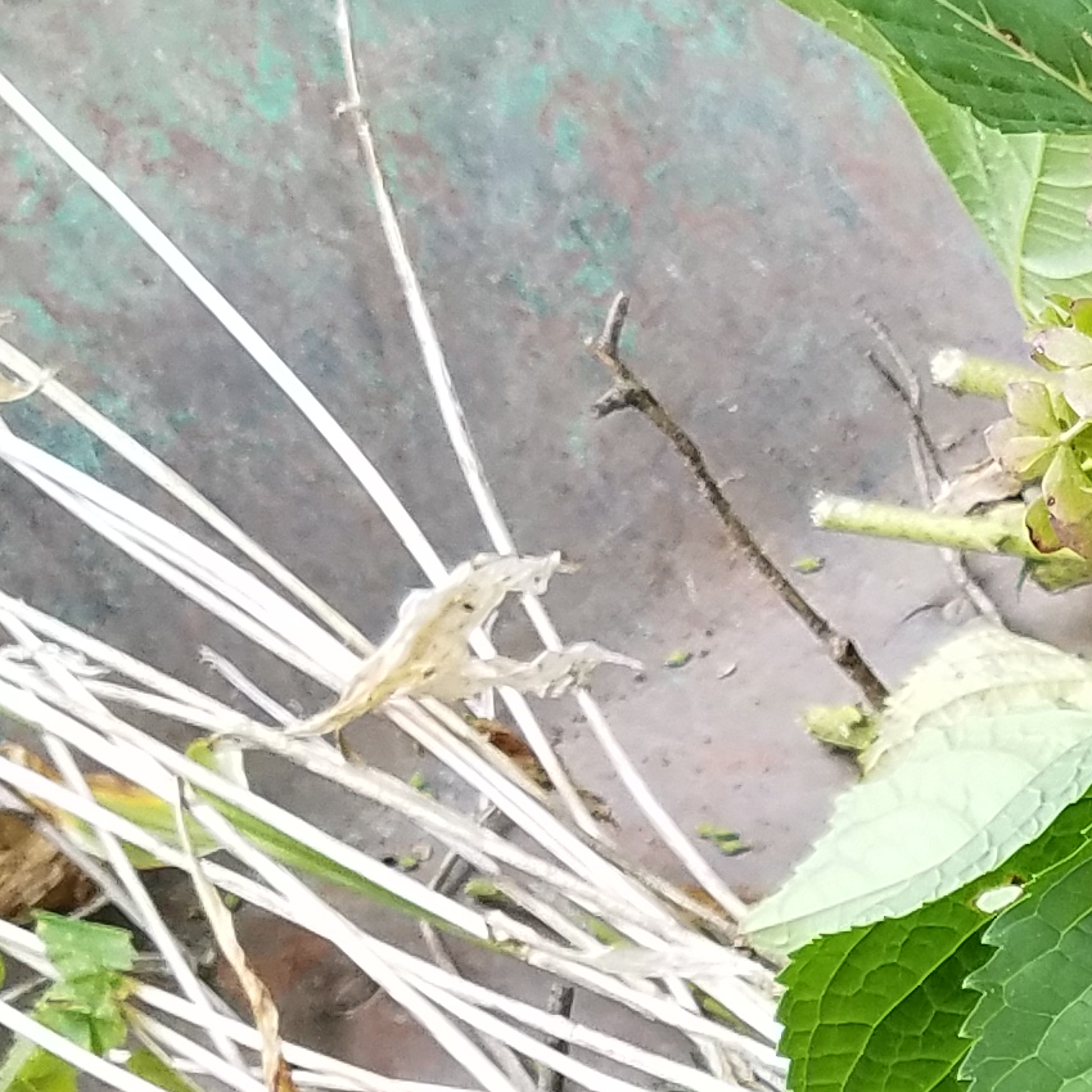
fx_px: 3890
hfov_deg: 14.6
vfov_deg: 15.3
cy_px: 1362
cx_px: 1766
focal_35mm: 109
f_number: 1.7
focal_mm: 4.2
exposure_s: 1/113
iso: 50
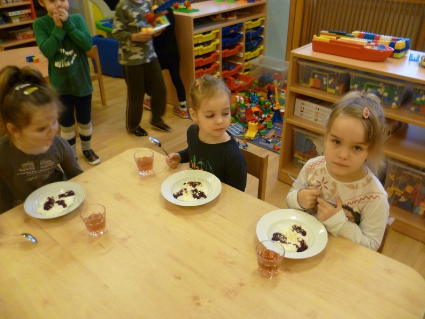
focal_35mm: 28
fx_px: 344
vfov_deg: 49.7
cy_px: 160
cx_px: 212
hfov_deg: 63.4
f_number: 2.8
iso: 250
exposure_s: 1/30
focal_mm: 5
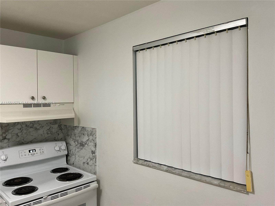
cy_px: 103
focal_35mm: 29
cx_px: 138
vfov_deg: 48.2
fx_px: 230
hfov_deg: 61.7
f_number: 1.8
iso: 125
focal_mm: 3
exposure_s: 1/60
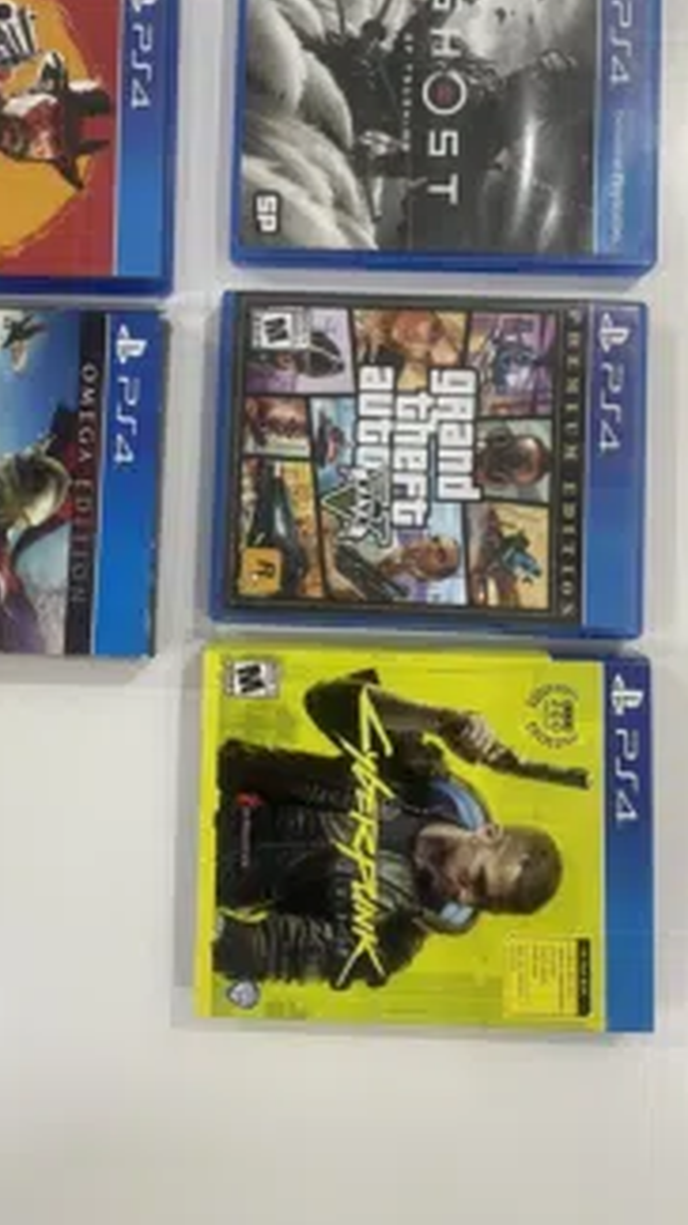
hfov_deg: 33.4
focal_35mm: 35
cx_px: 238
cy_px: 533
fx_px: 1136
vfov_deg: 56.5
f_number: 1.6
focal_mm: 4.2
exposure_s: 1/50
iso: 125
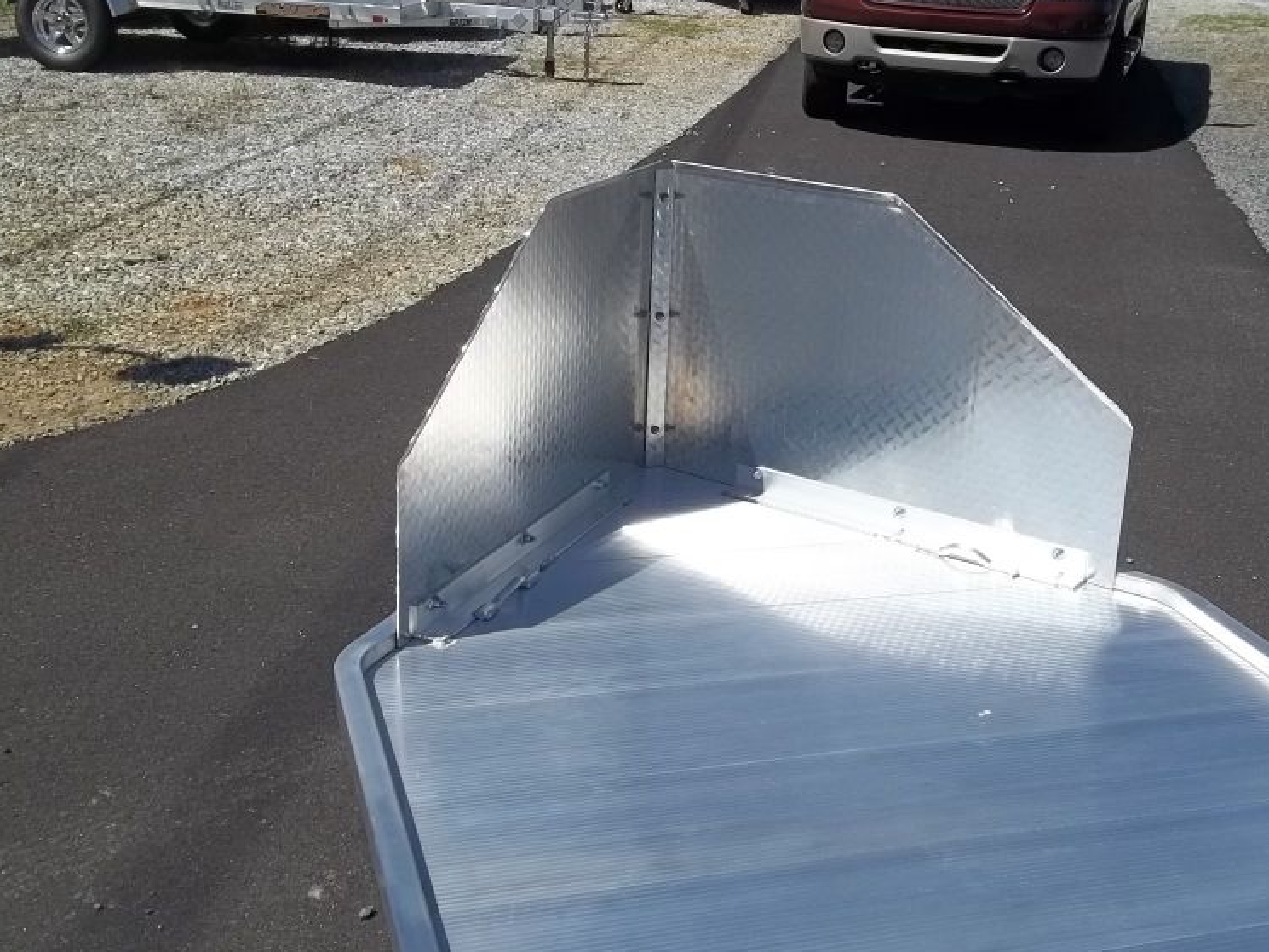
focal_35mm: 44
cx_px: 693
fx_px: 1613
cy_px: 451
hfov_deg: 42.9
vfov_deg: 32.9
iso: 64
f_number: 8.8
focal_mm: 5.7
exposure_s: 1/320
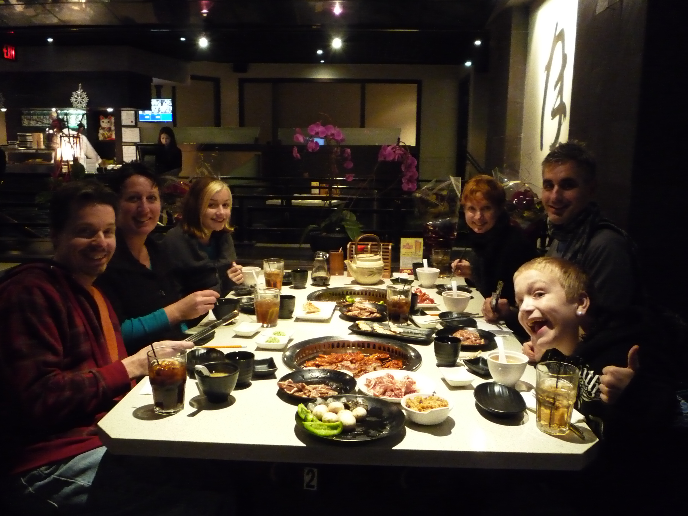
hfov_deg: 60.0
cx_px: 344
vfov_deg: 46.8
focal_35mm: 30
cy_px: 258
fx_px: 596
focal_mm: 5.2
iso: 800
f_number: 3.3
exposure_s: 1/20
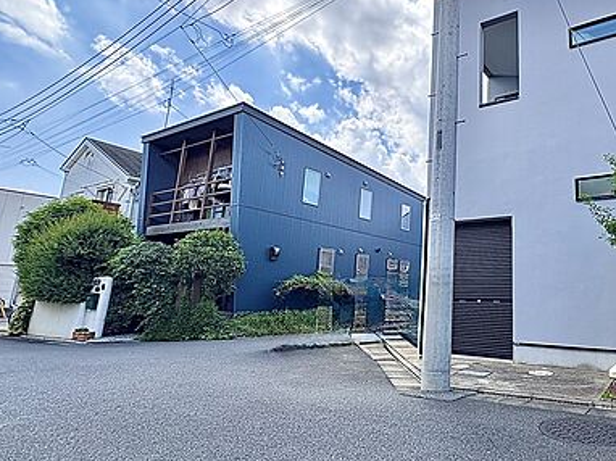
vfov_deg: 61.0
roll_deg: -1.6
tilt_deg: +11.7
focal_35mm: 22
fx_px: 391
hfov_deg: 71.5
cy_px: 219
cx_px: 458
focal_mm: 2.22
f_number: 2.2
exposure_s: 1/749
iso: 64
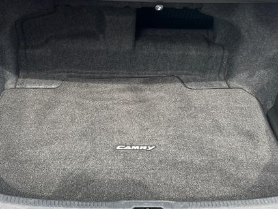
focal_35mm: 39
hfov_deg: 47.7
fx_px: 313
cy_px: 88
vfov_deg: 36.7
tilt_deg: -38.6
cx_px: 115
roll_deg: -3.2
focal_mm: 5.7
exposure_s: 1/260
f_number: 1.5
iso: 40
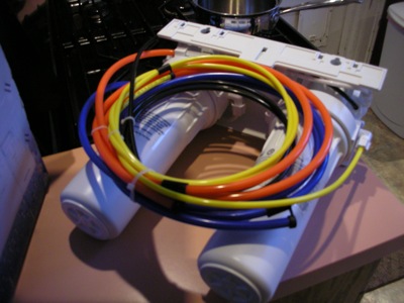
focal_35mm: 35
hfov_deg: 52.6
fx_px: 408
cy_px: 152
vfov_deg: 40.7
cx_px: 202
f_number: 2.8
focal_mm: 5.8
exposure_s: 1/14
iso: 200
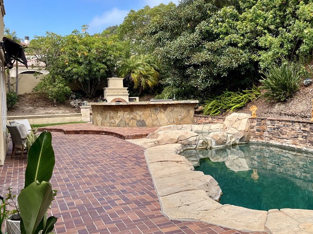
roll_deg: +1.3
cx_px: 239
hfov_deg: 45.0
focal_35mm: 40
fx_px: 362
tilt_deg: -2.7
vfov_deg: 35.9
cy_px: 104
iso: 50
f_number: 1.6
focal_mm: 5.1
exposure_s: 1/1309
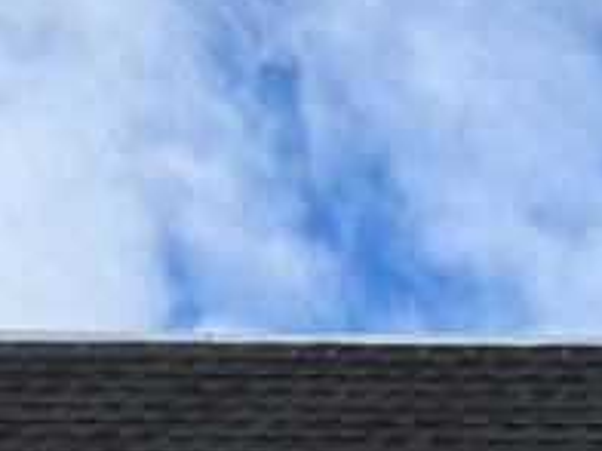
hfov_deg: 13.4
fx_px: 2209
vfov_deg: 9.6
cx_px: 1192
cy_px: 1246
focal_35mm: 127
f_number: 1.8
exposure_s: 1/2921
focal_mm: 5.4
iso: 40
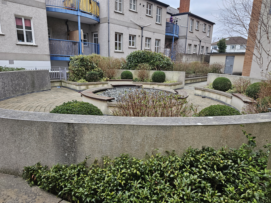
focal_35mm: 23
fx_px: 180
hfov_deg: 73.9
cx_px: 136
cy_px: 102
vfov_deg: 58.9
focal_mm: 6.3
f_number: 1.7
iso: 125
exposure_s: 1/120
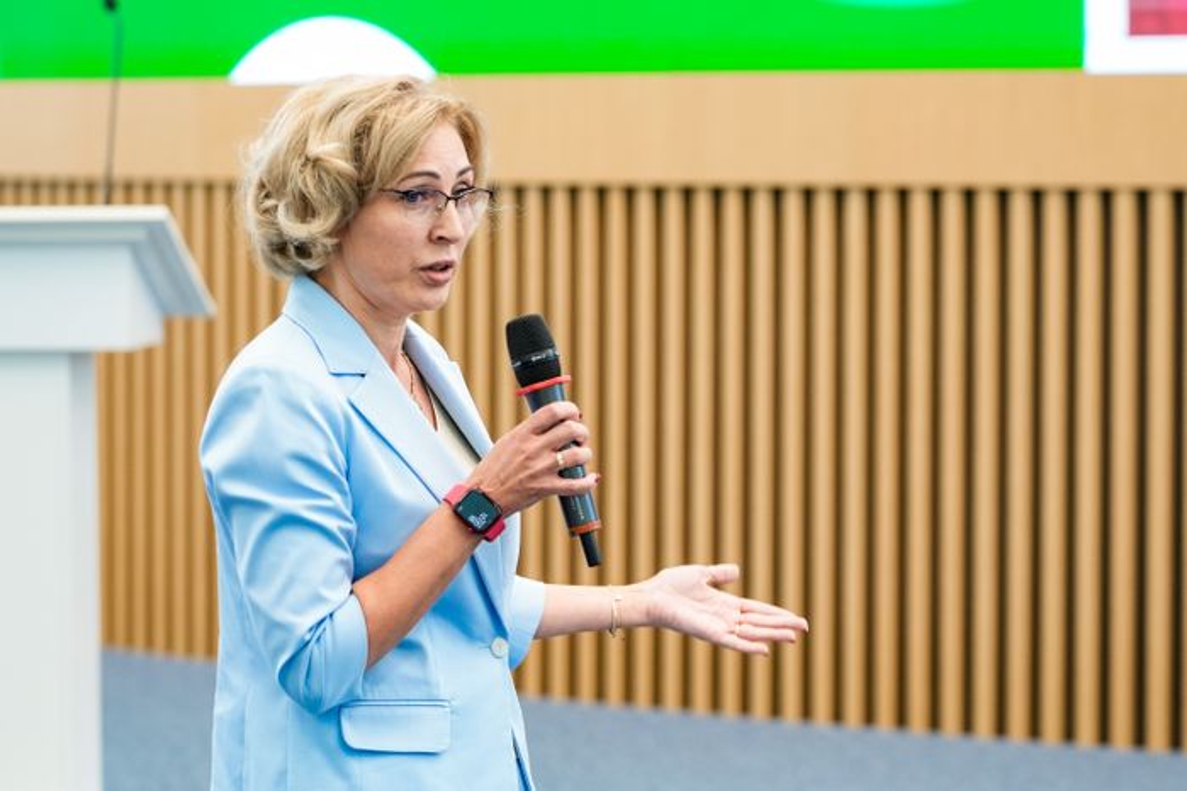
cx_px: 594
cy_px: 396
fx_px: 5044
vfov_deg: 9.0
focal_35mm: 153
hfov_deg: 13.4
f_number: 3.2
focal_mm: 102
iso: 1000
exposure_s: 1/125
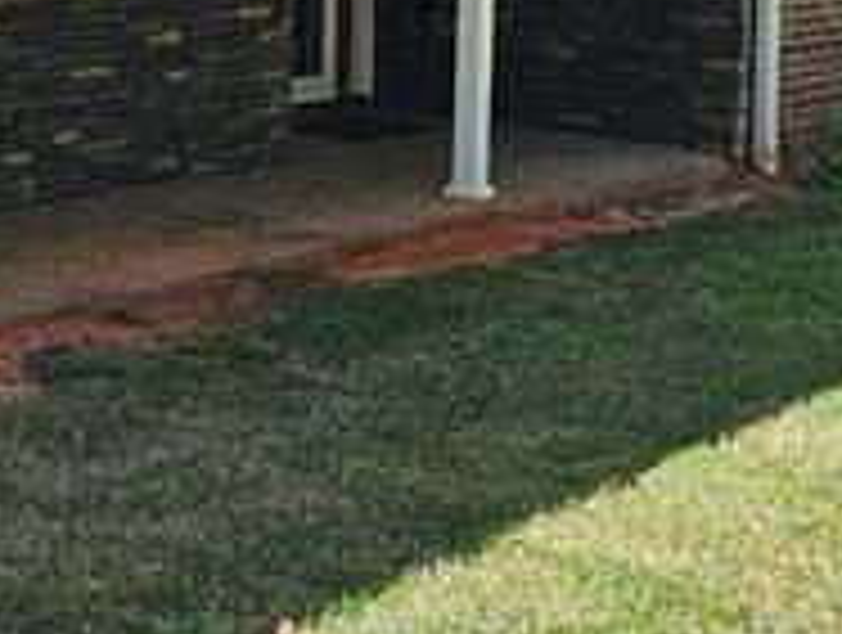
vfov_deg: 19.8
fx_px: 1730
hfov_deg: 24.2
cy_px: -72
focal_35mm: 71
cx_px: -234
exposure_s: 1/848
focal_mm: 2.2
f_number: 2.2
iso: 50
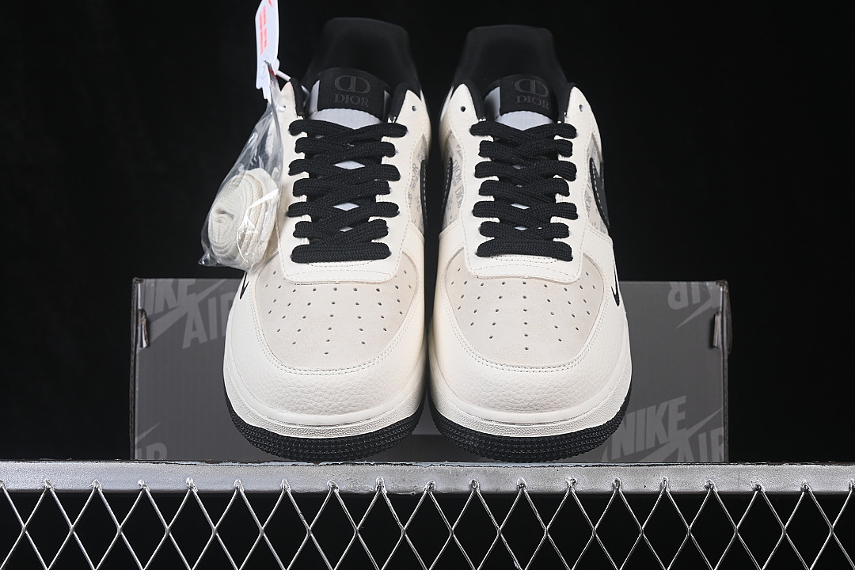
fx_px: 1781
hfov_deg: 27.0
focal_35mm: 75
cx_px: 428
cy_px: 285
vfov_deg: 18.2
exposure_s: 1/80
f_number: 8
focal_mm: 50
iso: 160
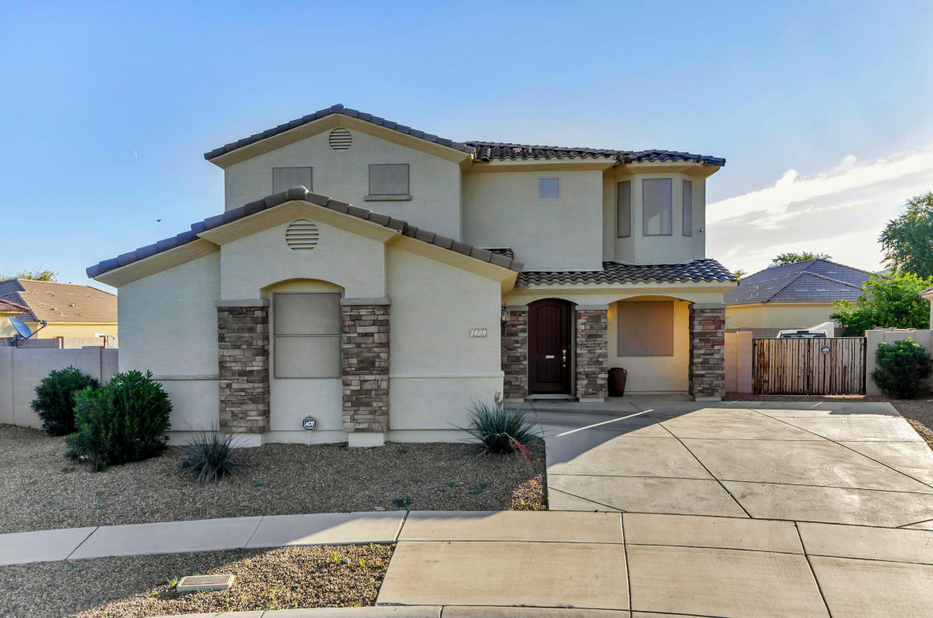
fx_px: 660
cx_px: 466
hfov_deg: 70.5
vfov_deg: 50.2
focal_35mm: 26
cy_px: 309
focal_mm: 17
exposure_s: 1/320
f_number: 9
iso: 320
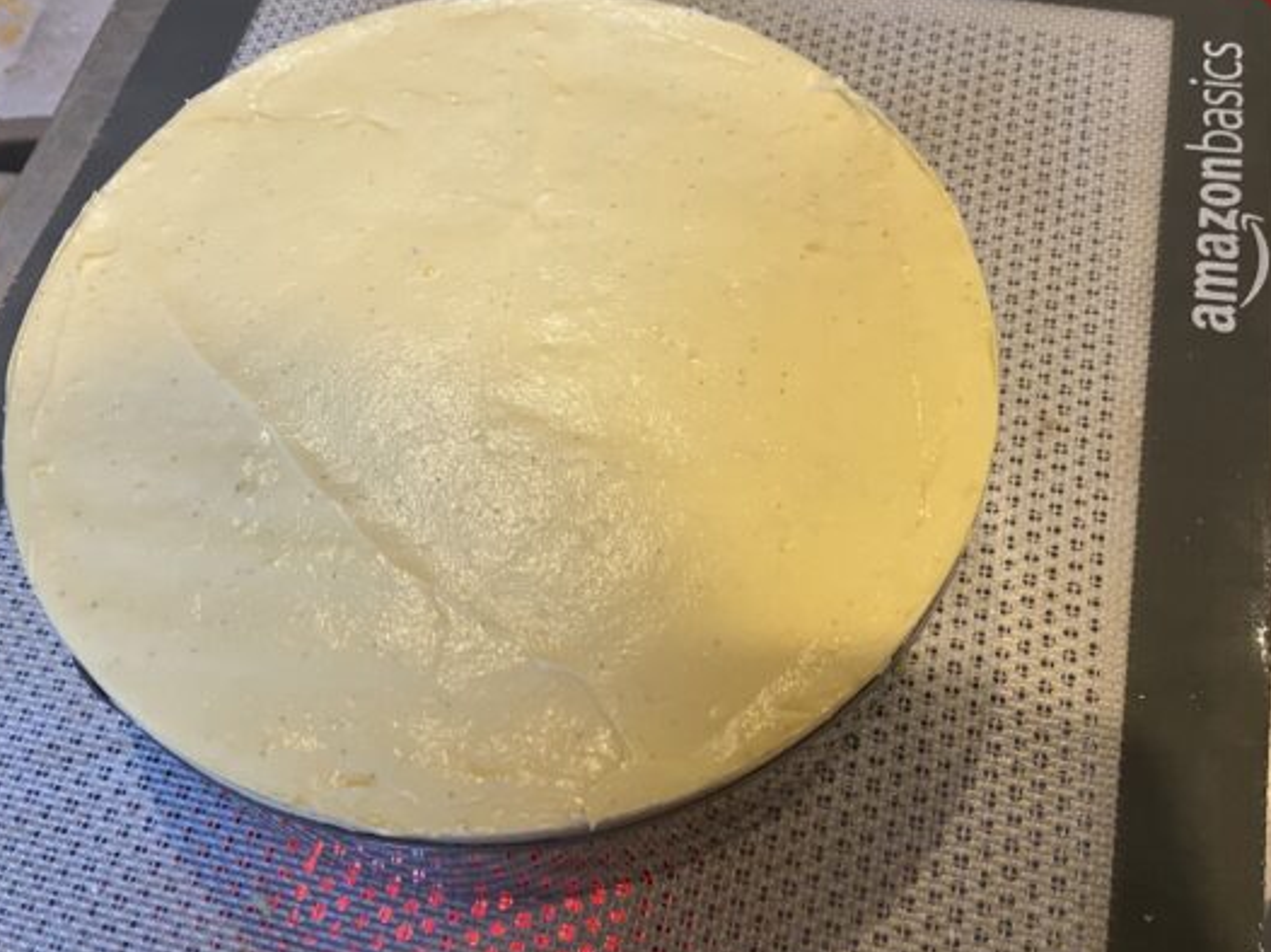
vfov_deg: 42.9
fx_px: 1211
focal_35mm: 33
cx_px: 542
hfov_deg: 55.2
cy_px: 464
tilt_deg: -62.2
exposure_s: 1/50
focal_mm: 4.25
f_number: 1.8
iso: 320
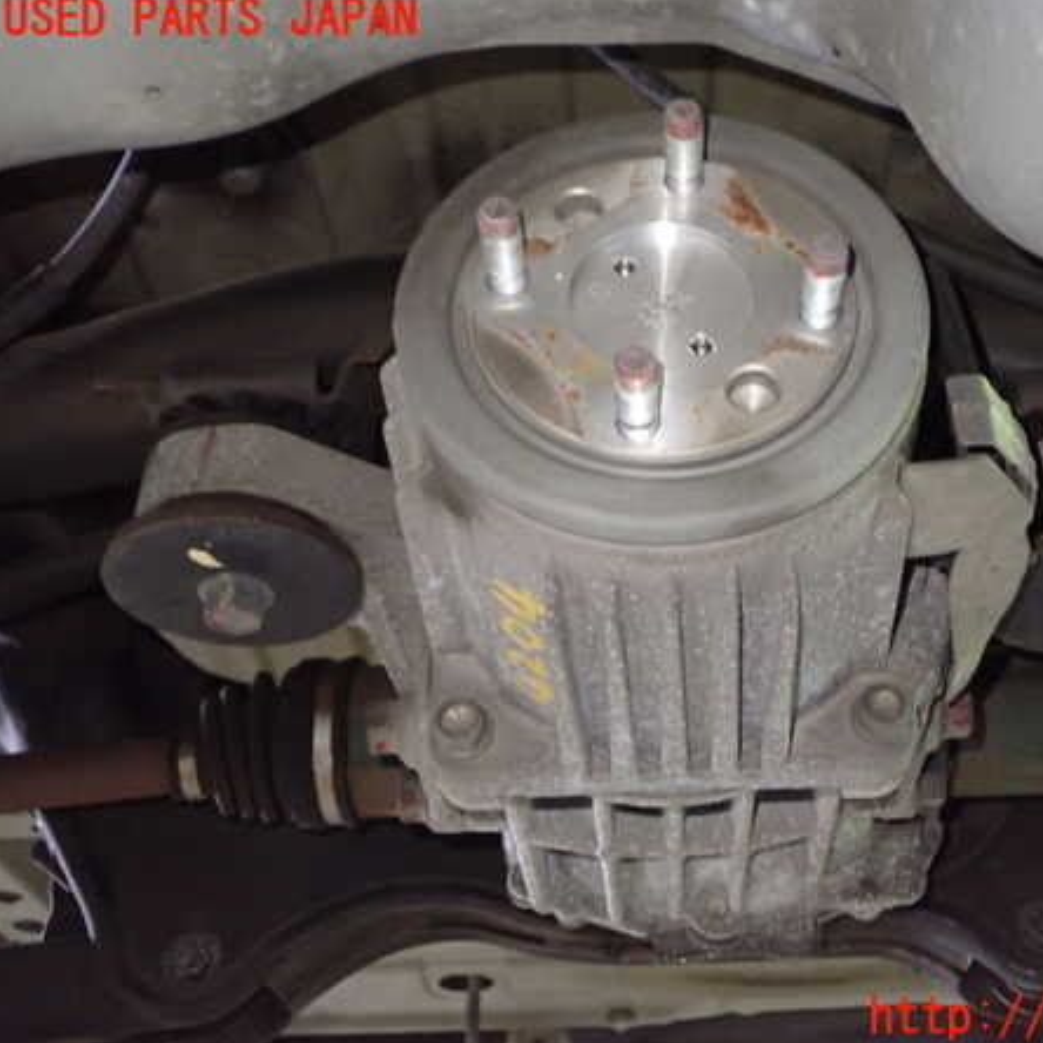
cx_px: 695
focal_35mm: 43
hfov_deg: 38.7
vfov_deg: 39.2
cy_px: 519
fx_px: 1466
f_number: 2.5
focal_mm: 6.37
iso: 800
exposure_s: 1/20
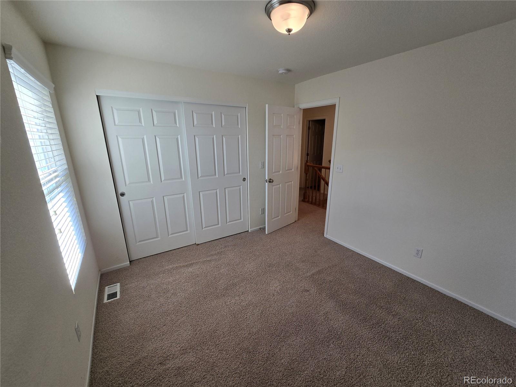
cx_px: 258
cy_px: 194
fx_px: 194
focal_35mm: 13
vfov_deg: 89.9
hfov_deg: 106.2
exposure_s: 1/120
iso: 80
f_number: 2.2
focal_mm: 2.2
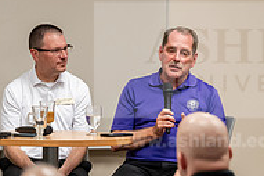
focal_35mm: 307
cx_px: 53
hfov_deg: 6.7
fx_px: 2249
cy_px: 170
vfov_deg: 4.5
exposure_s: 1/200
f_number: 2.8
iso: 2000
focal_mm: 101
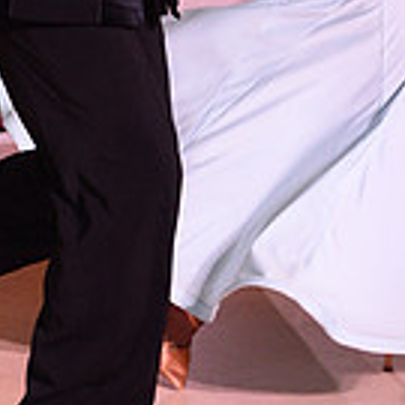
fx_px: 3627
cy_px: -156
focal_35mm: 274
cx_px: 254
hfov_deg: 6.4
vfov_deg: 6.3
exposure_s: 1/250
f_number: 6.3
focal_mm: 75
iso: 2500
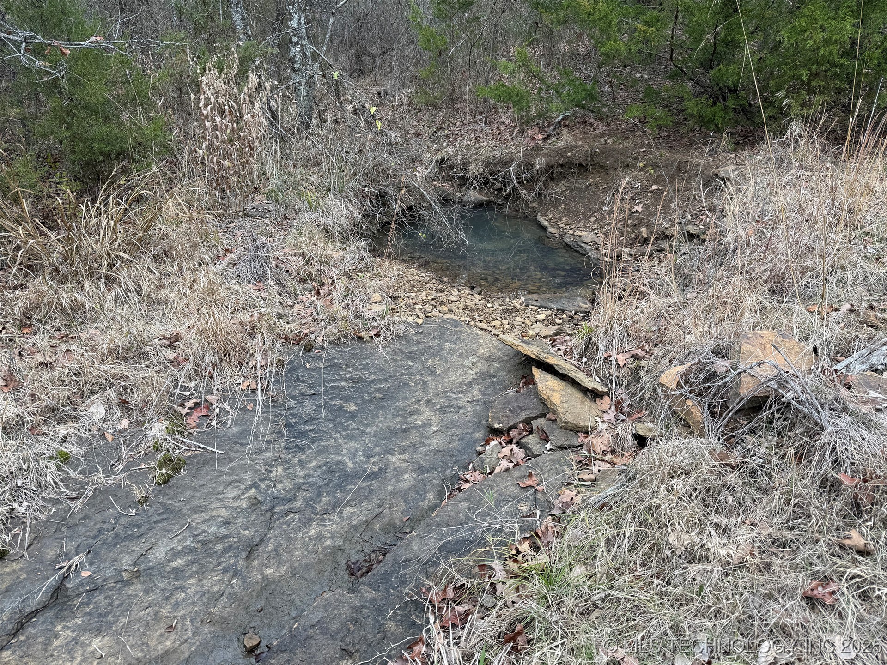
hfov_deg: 71.6
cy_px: 332
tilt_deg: -25.1
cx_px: 444
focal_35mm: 24
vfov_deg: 56.8
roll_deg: +0.4
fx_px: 615
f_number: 1.78
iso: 80
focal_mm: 6.76
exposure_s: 1/412
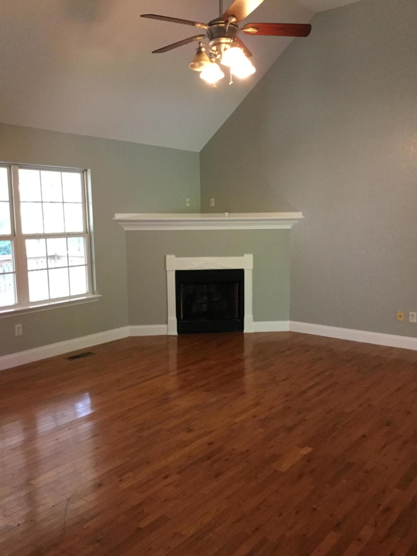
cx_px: 208
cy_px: 278
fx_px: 498
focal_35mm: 31
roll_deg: +0.5
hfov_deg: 45.4
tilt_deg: -7.9
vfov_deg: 58.4
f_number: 2.4
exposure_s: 1/30
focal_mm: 3.3
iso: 250
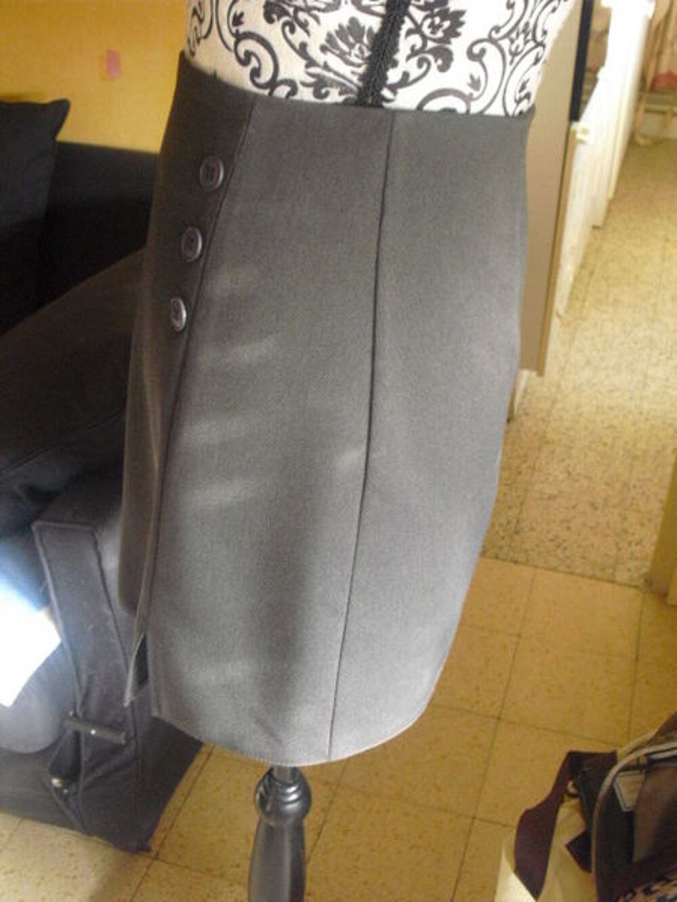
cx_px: 338
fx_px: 1147
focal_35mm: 44
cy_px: 451
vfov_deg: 42.9
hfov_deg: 32.9
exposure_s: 1/13
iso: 800
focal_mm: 7.7
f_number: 3.4
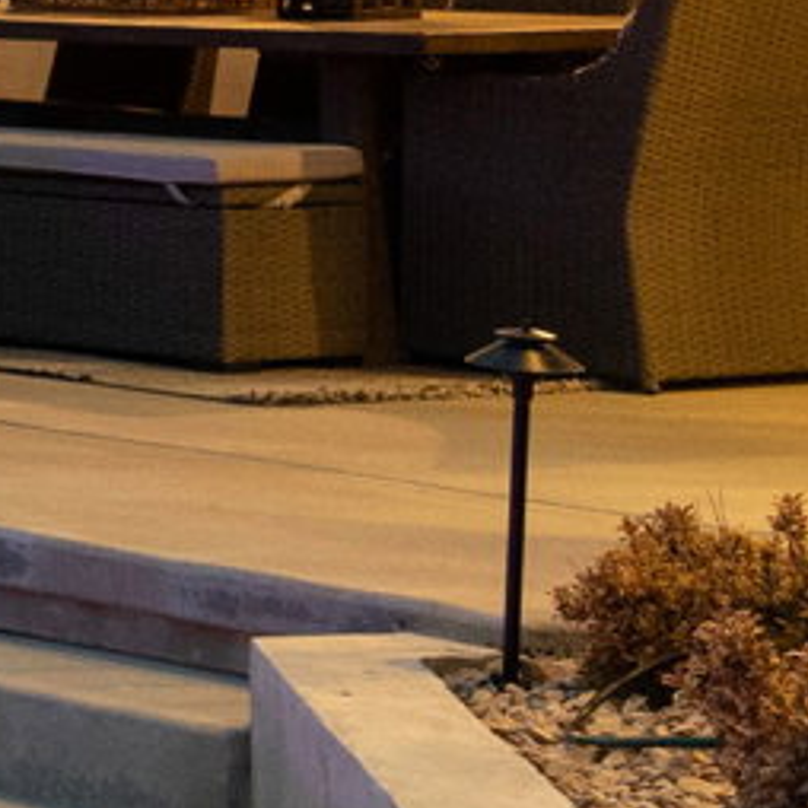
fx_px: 4859
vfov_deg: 9.3
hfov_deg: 6.9
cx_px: -2634
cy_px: -317
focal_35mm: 184
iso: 1600
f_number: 7.1
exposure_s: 1/4
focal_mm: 22
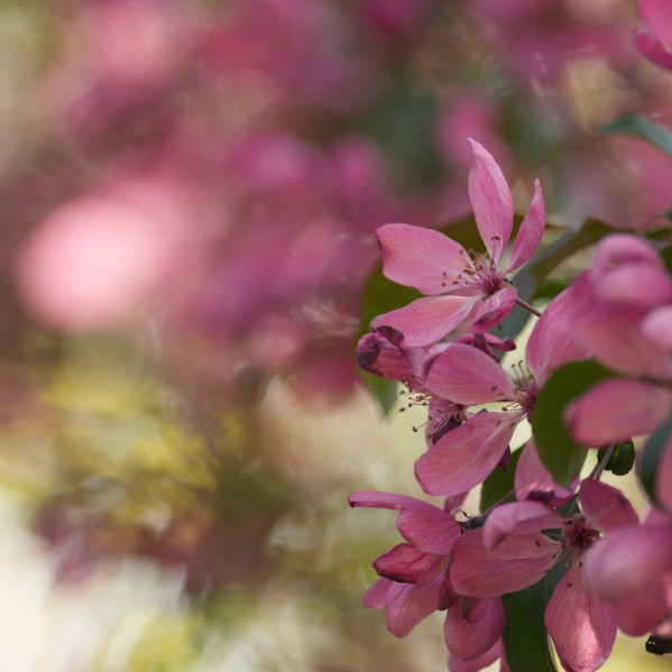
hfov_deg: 2.9
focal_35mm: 603
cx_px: 434
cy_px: 305
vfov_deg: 2.9
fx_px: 13244
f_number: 4.5
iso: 400
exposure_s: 1/200
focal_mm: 400
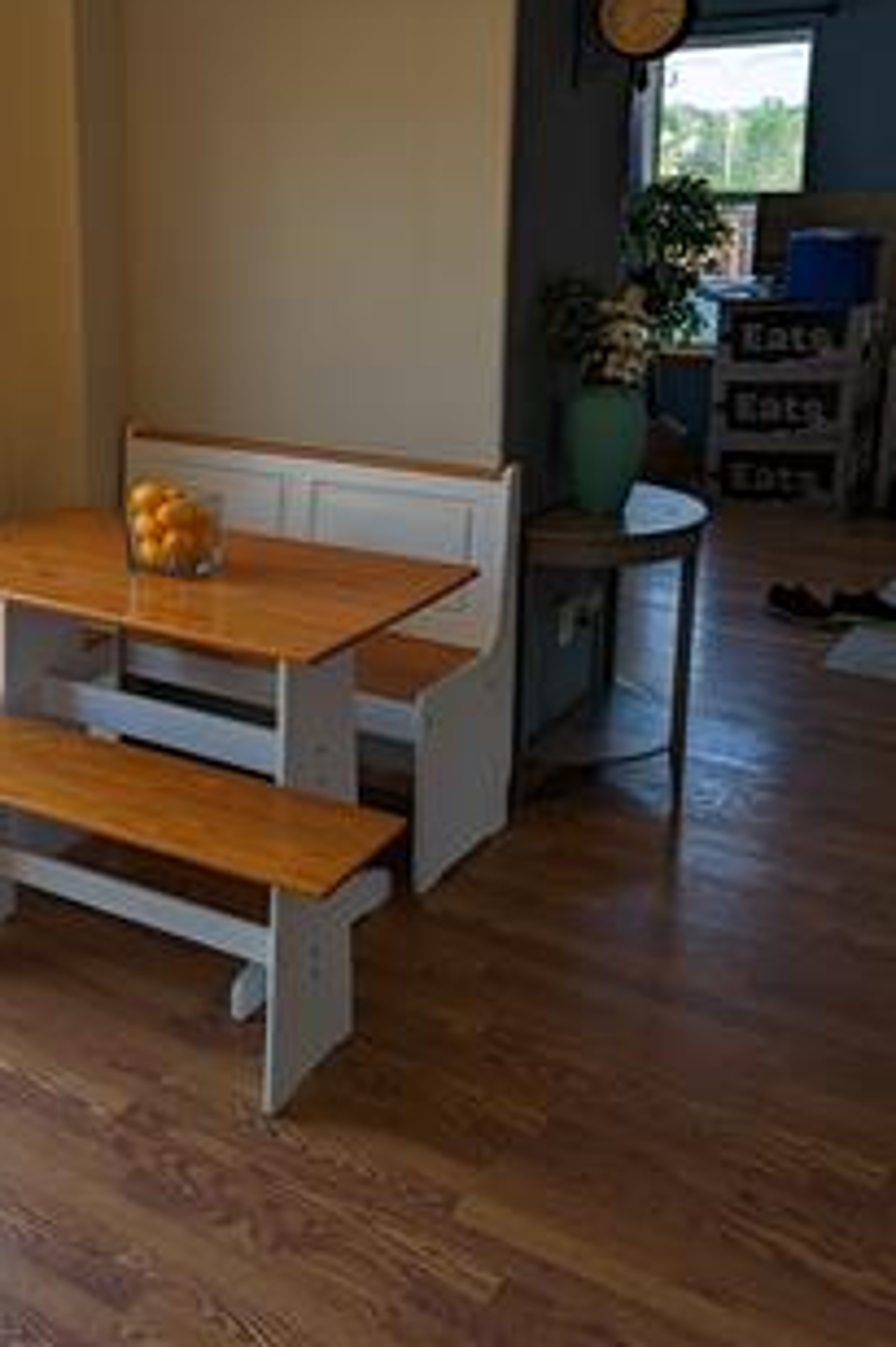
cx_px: 146
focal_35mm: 39
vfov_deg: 48.6
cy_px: 437
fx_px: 1458
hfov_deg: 33.0
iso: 31
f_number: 1.85
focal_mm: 6.81
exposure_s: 1/236
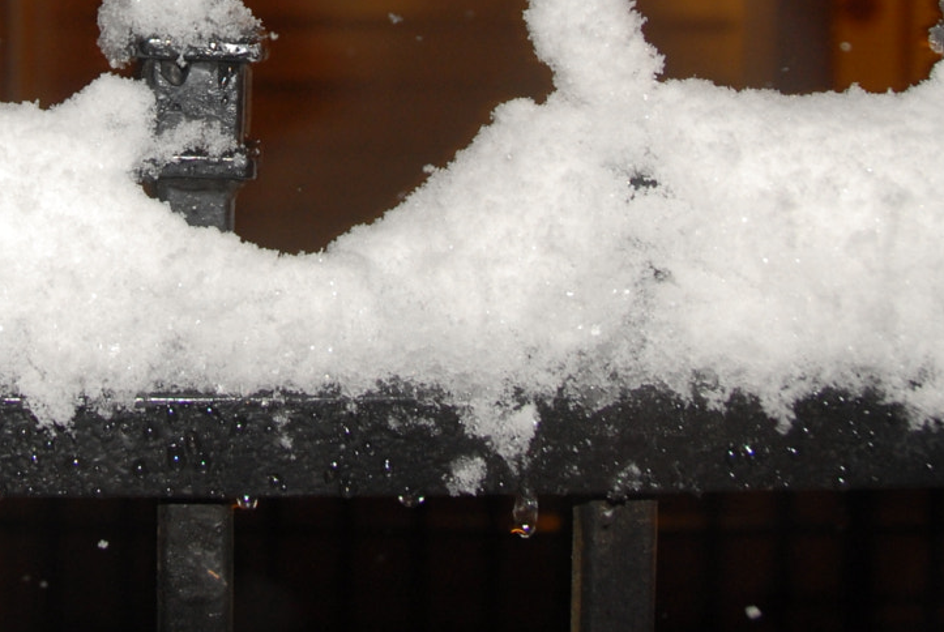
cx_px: 226
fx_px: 2232
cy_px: -112
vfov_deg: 15.6
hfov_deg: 23.6
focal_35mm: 85
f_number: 3.5
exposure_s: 1/15
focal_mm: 20
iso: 200
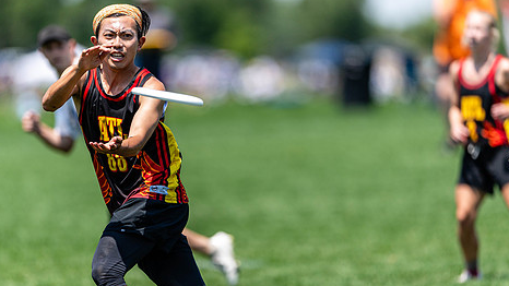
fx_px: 7044
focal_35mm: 522
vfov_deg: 2.3
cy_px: 171
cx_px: 225
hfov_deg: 4.1
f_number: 2.8
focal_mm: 400
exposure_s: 1/2500
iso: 160
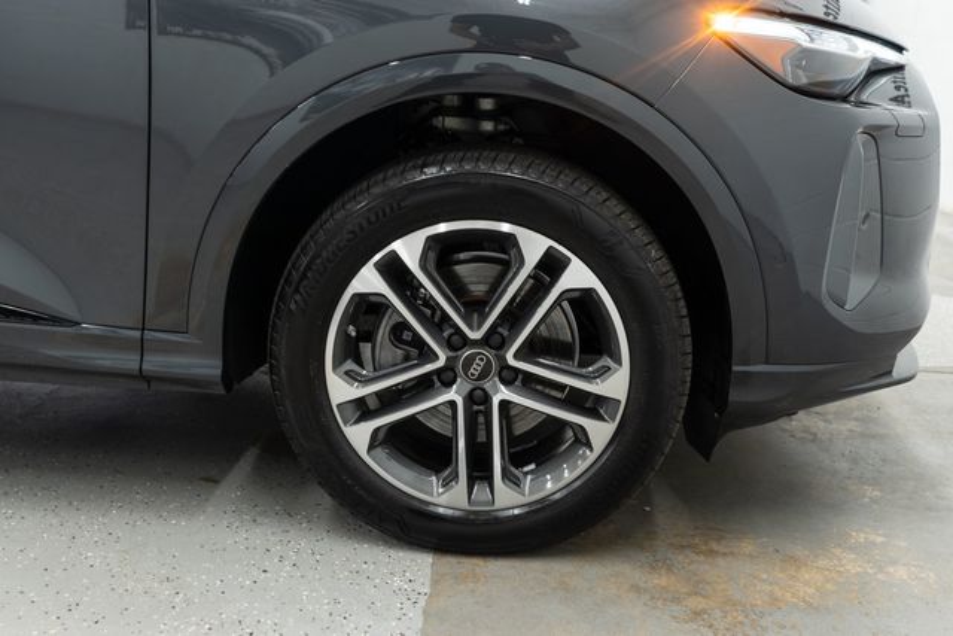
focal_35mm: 42
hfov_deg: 46.4
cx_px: 476
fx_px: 1112
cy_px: 318
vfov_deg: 31.9
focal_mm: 28
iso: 500
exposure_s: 1/50
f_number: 3.2
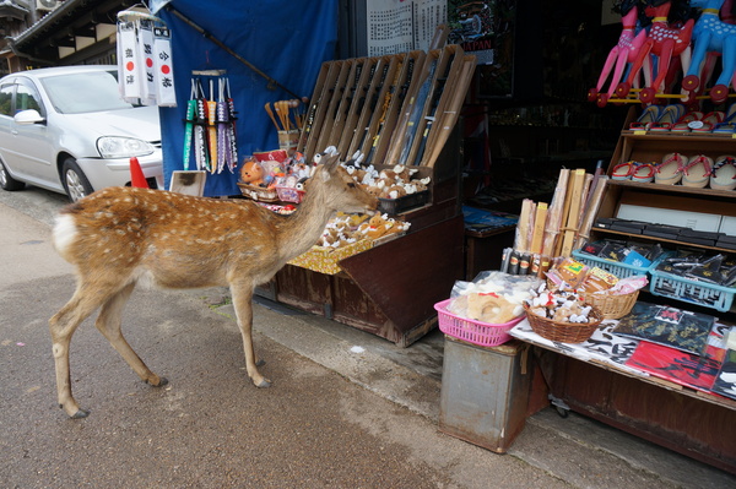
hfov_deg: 73.8
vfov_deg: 53.1
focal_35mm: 24
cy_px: 244
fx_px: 490
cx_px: 368
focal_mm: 16
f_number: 5.6
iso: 100
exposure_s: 1/80
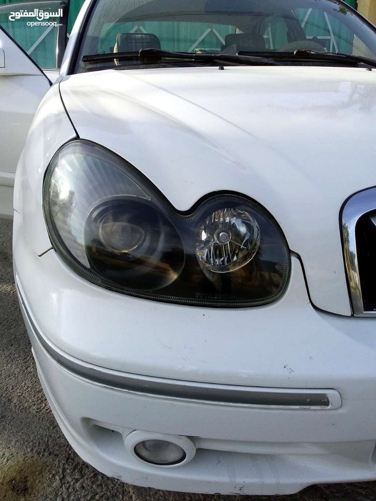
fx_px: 449
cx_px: 188
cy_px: 250
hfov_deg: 45.4
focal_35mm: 31
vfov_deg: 58.4
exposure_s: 1/806
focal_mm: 3.3
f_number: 2.2
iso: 40
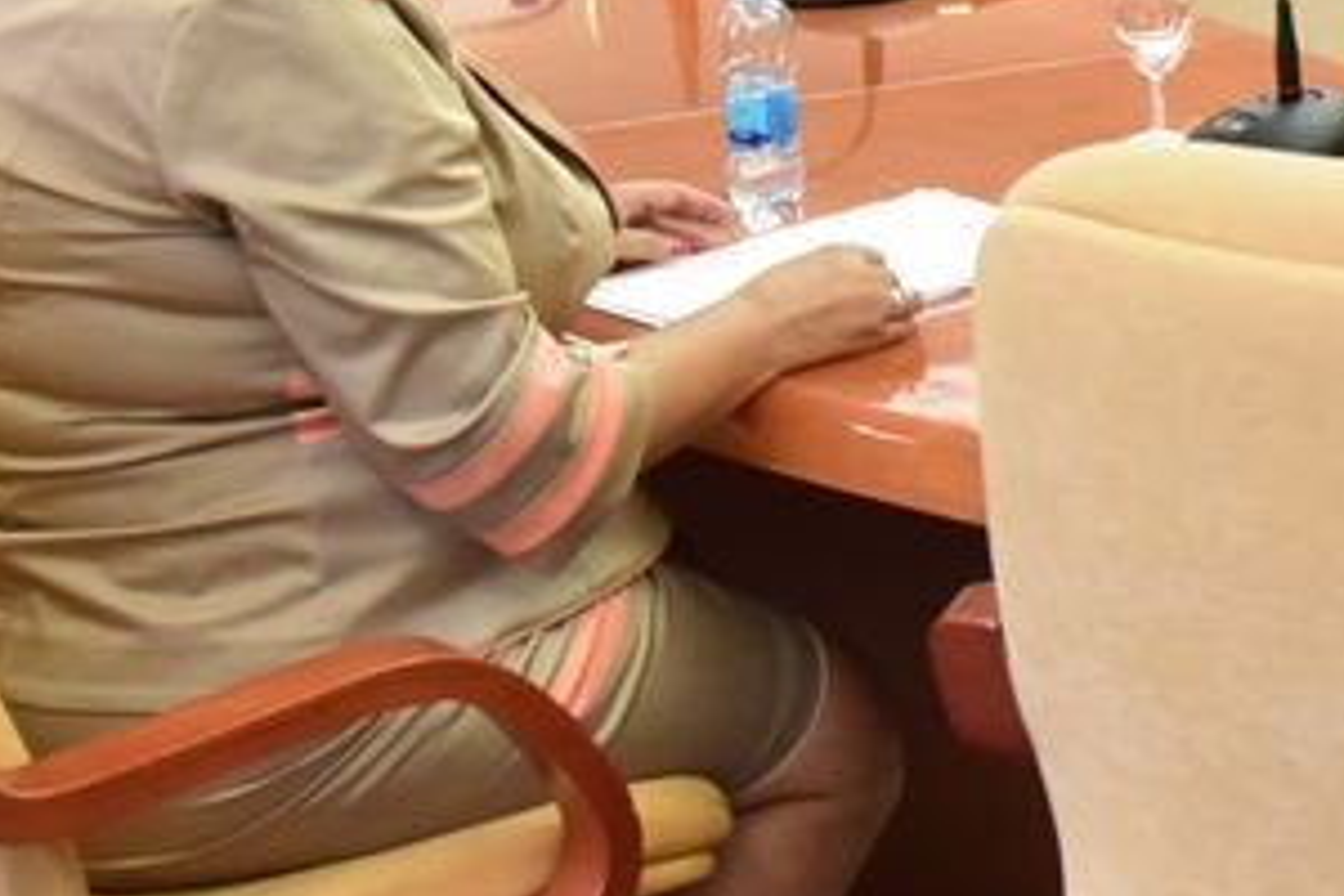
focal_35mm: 120
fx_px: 4480
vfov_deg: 11.3
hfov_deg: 15.5
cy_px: -110
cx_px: 2124
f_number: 5
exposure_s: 1/125
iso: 3200
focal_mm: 24
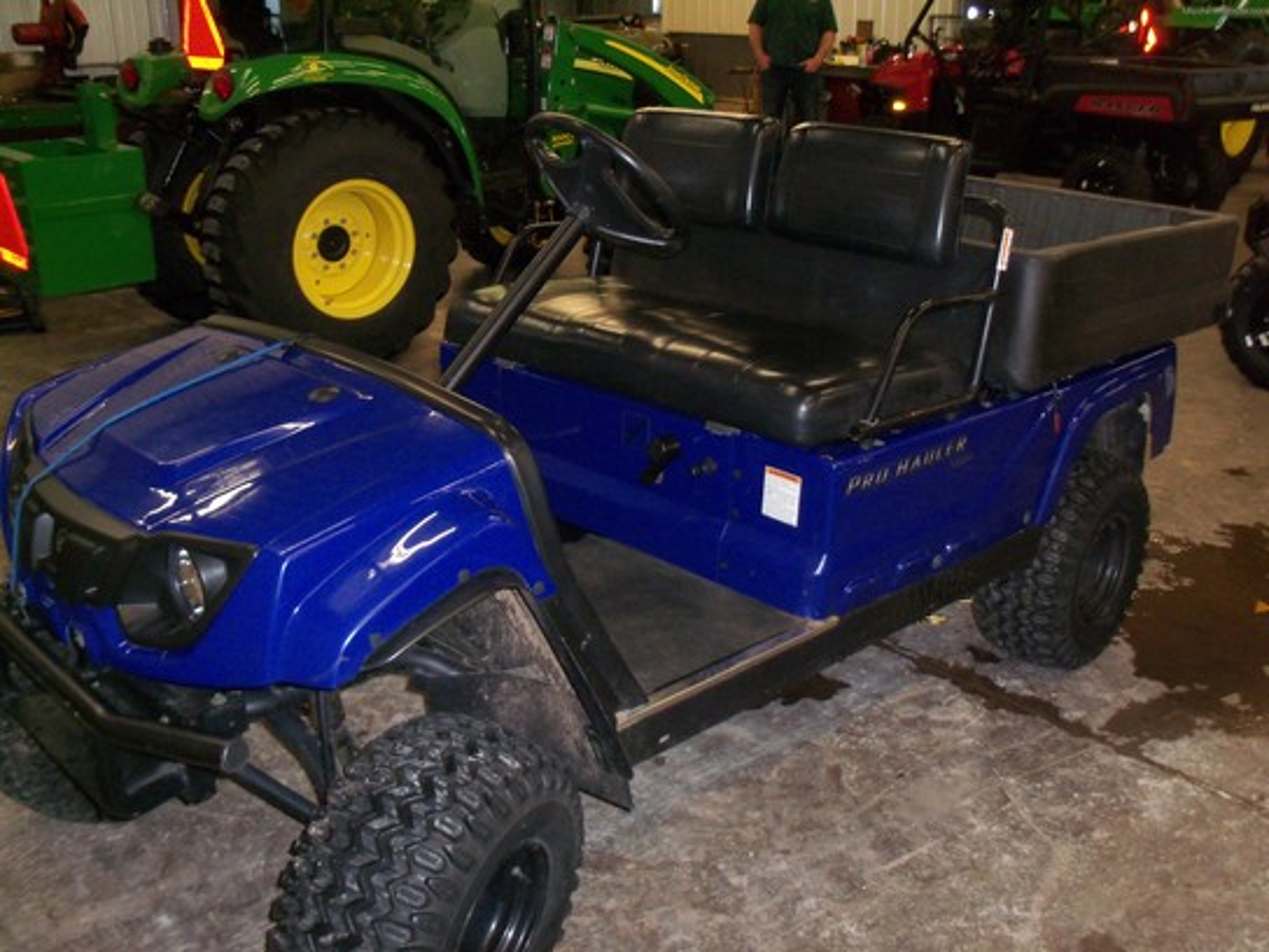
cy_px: 476
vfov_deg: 40.7
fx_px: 1283
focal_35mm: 35
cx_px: 634
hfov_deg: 52.6
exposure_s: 1/30
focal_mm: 6.3
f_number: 3
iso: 250
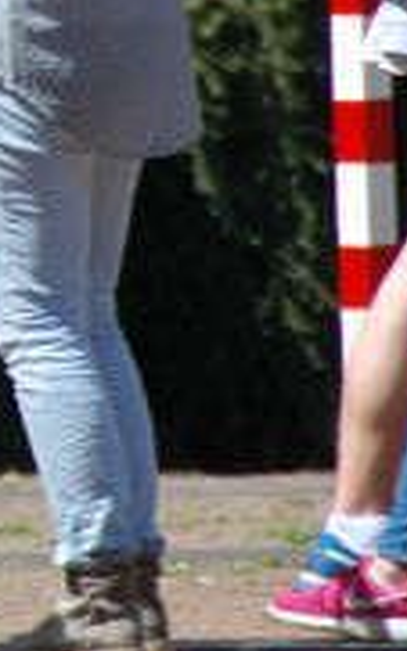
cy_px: -117
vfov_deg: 1.6
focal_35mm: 1349
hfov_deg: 1.0
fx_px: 23960
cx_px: -659
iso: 220
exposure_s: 1/500
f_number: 5.6
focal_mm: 200
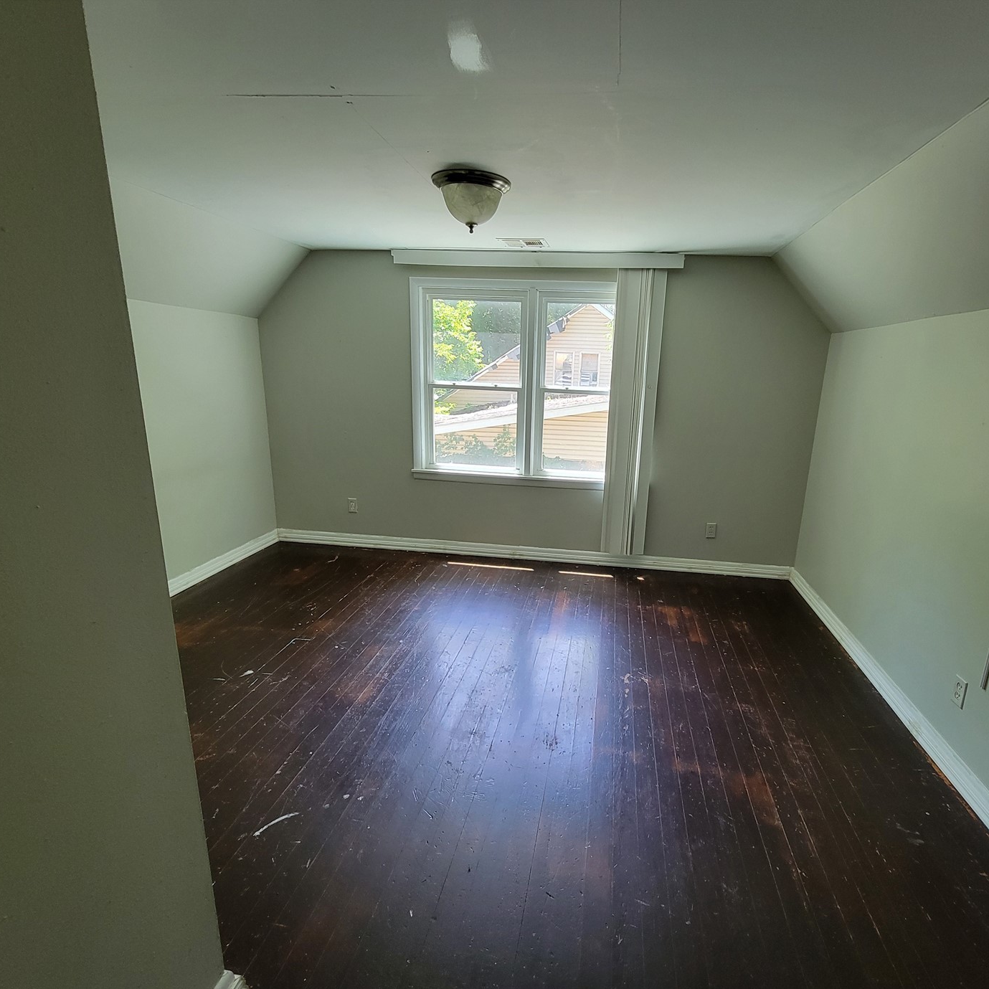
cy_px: 515
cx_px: 554
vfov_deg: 87.4
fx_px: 517
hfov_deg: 87.0
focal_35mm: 16
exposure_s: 1/60
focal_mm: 2.2
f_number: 2.2
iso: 160
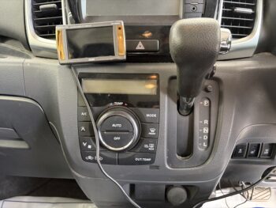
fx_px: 207
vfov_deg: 53.1
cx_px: 138
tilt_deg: -22.9
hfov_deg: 67.3
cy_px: 104
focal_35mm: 26
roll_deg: +1.6
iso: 640
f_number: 1.6
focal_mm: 5.96
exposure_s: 1/40
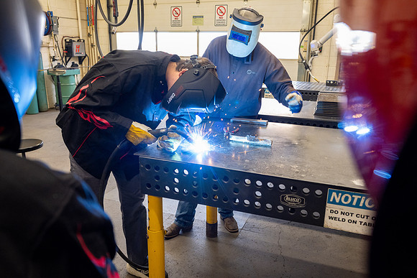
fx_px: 313
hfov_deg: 67.4
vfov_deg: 48.0
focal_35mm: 27
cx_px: 208
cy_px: 139
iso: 2000
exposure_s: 1/200
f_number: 4
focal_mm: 27
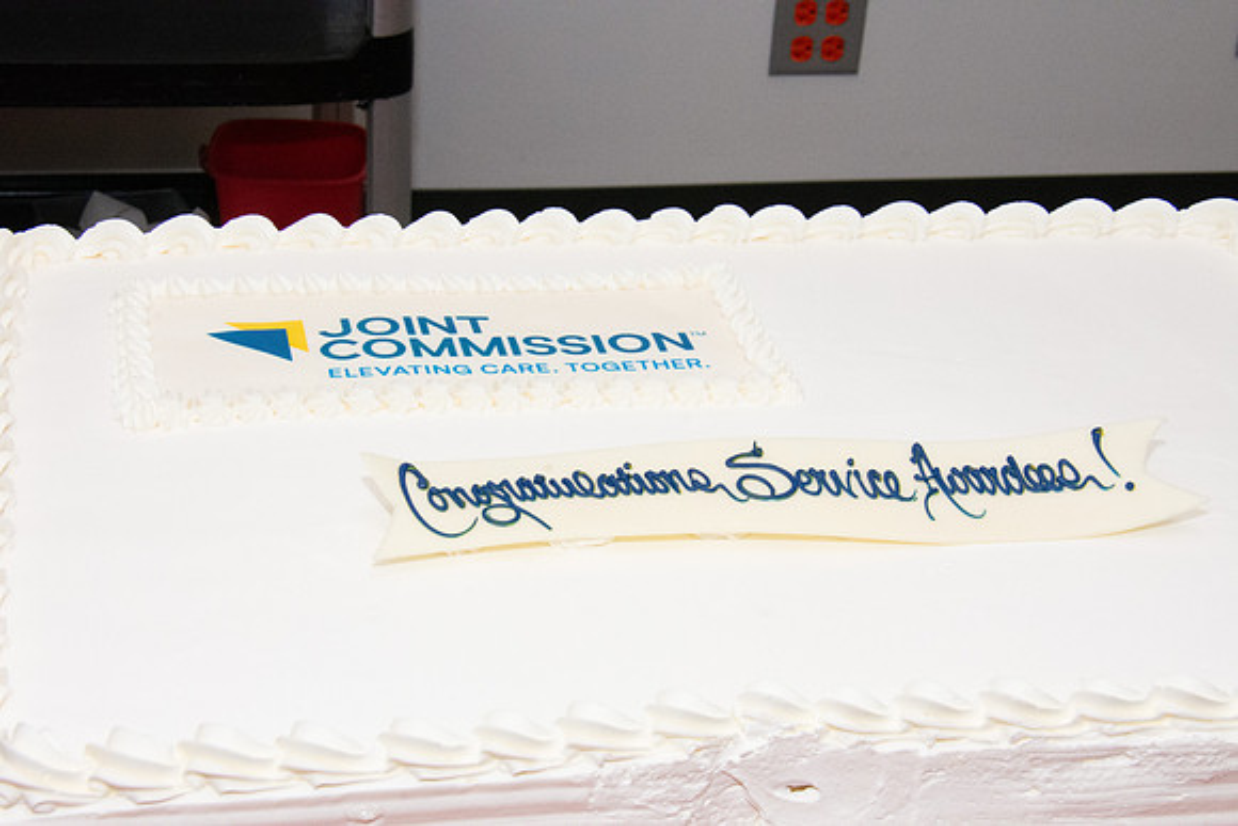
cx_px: 619
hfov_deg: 27.0
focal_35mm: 75
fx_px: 2580
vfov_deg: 18.2
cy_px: 413
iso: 5000
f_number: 16
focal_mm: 50
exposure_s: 1/160
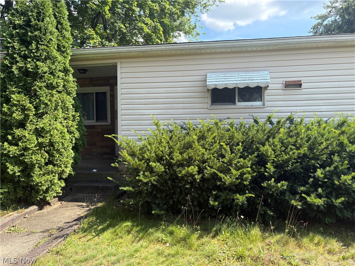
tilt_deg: -0.7
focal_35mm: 26
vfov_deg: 53.1
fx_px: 267
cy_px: 133
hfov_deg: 67.3
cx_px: 178
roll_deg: +1.2
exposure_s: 1/1064
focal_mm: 5.96
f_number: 1.6
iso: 64
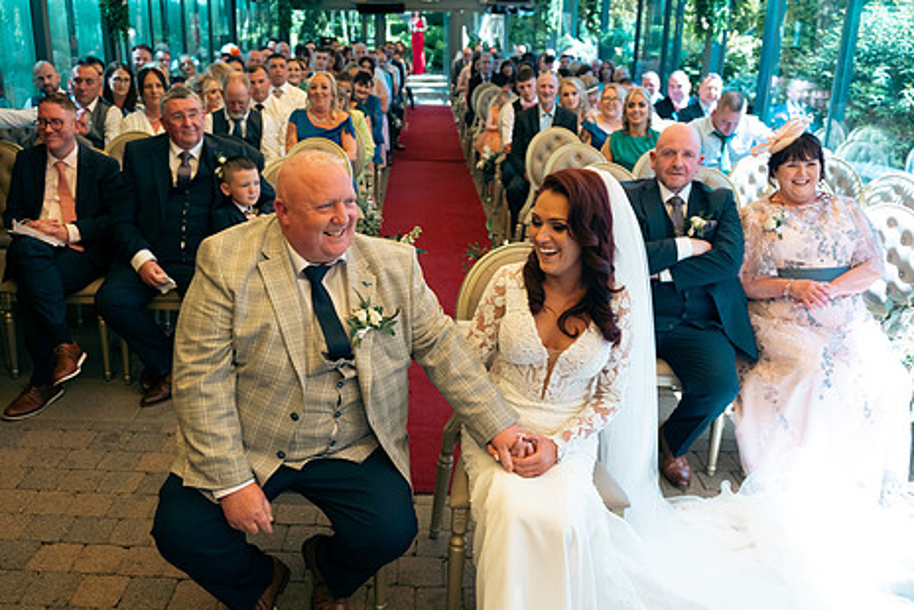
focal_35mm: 30
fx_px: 762
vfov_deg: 43.7
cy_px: 292
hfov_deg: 61.9
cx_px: 433
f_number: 3.5
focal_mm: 24
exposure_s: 1/250
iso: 250
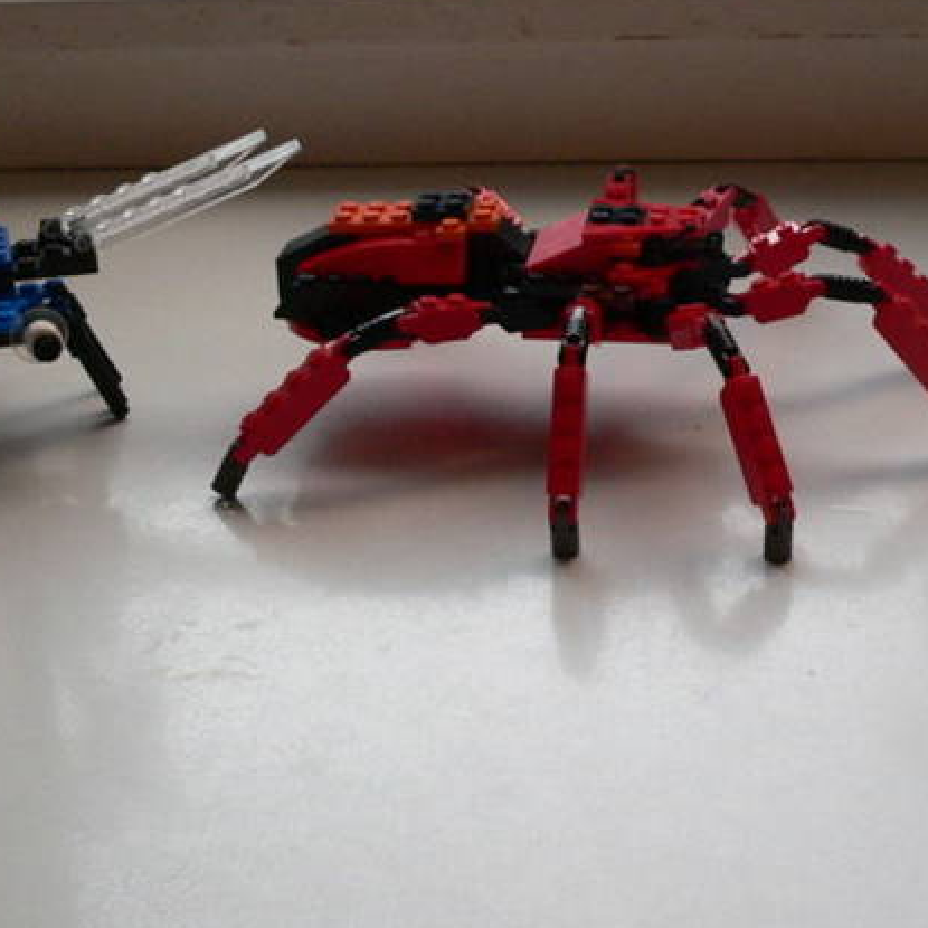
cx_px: 727
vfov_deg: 25.0
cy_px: 404
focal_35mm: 69
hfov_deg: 24.6
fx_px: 2093
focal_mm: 6
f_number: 2.8
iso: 200
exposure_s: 1/50
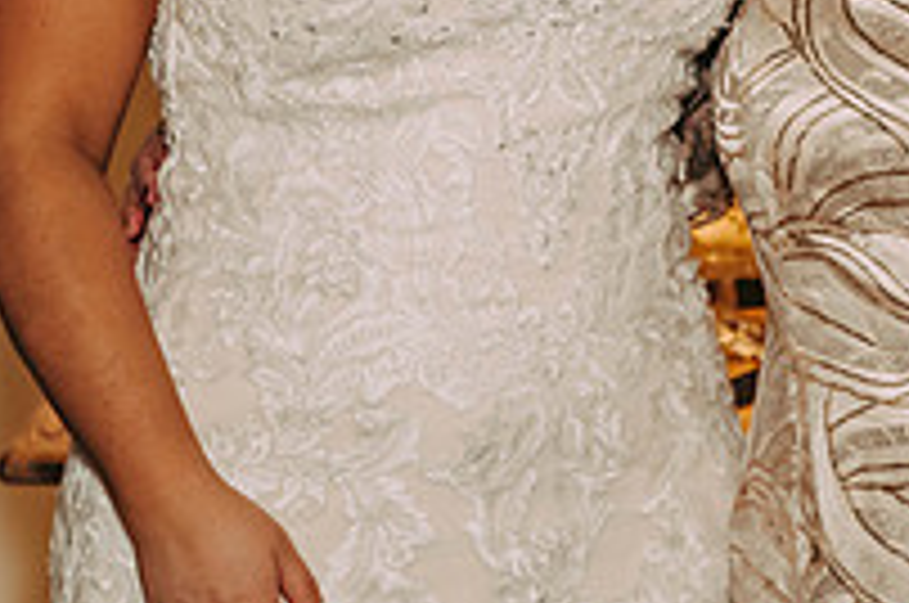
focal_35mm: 187
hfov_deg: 10.9
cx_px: 904
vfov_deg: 7.2
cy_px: -182
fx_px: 4714
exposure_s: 1/125
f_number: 4.5
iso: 1250
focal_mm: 65
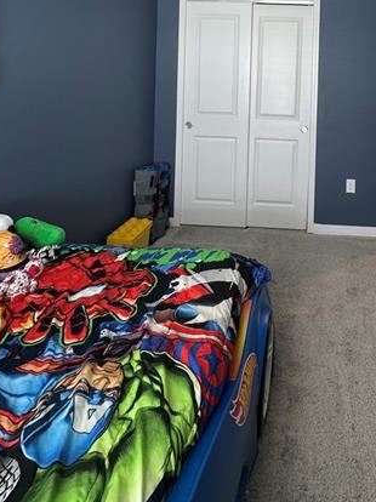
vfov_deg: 61.3
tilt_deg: -2.1
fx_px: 377
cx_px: 298
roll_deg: -1.8
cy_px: 95
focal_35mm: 26
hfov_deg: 50.0
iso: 250
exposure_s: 1/60
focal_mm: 2.22
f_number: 2.2
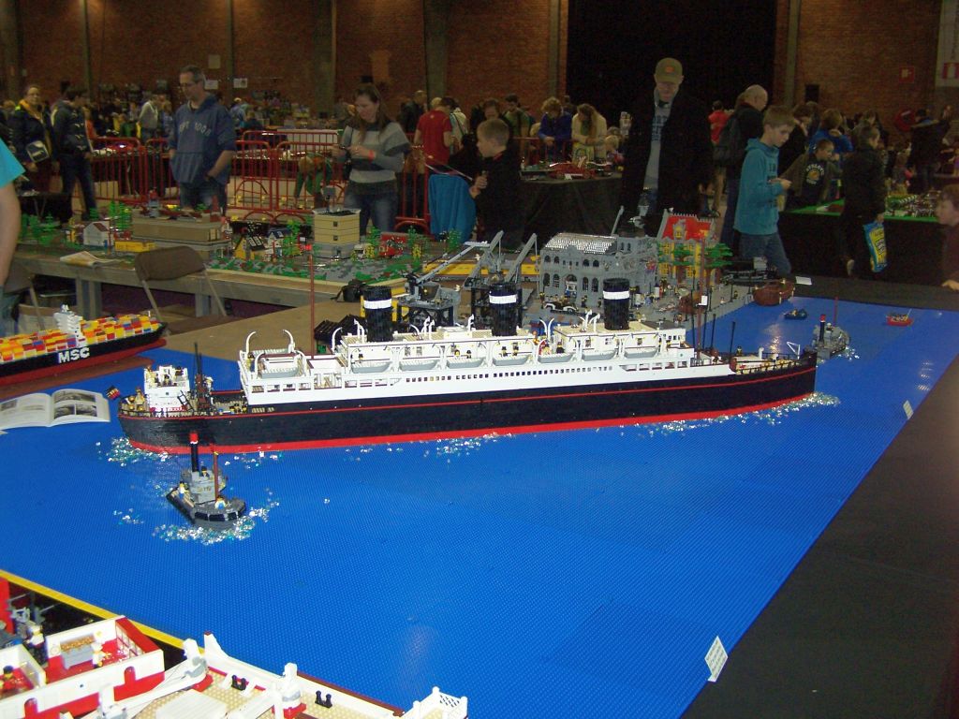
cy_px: 360
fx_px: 1053
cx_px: 480
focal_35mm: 38
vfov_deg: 37.7
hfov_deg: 49.0
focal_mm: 6.3
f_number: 2.8
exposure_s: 1/60
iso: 140
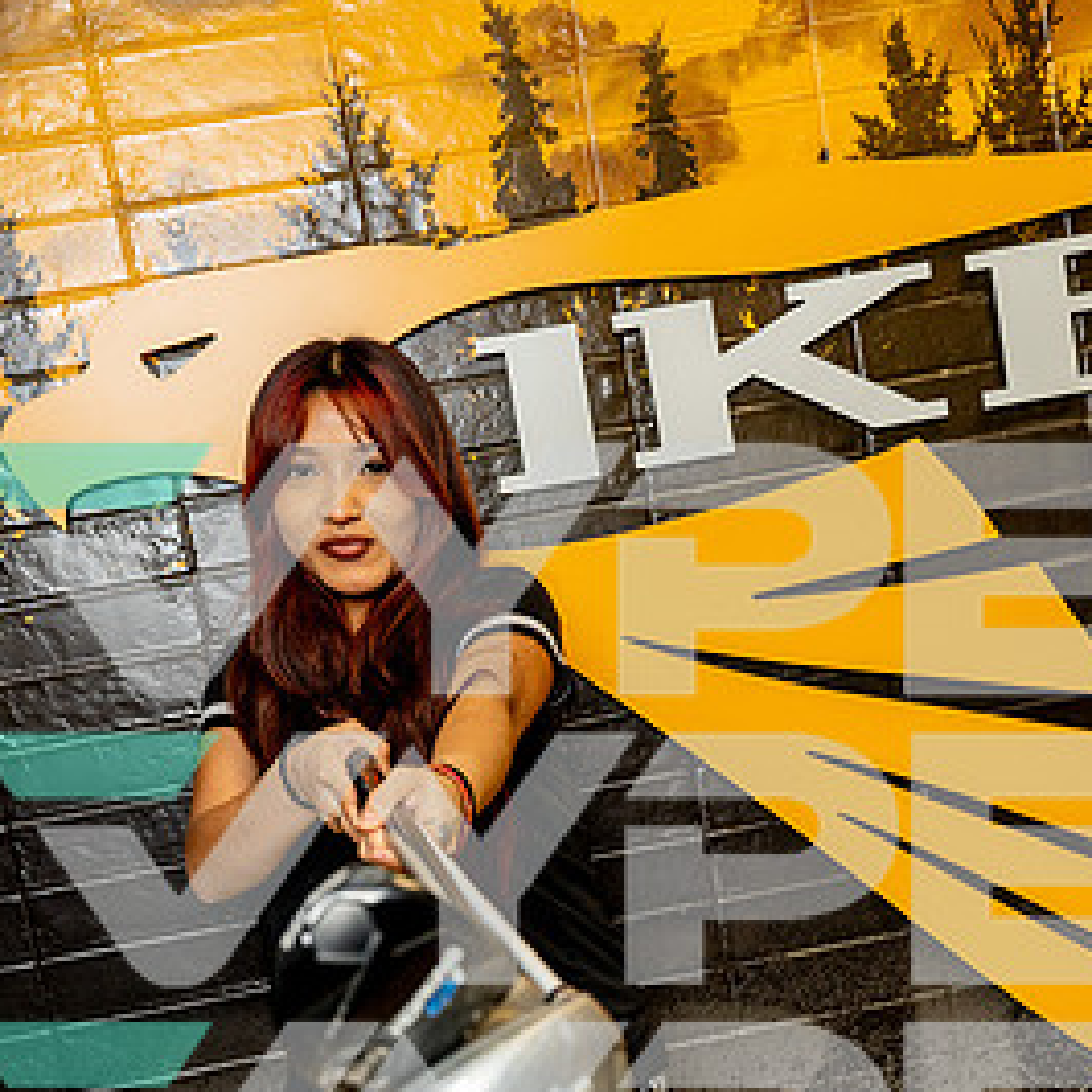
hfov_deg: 29.1
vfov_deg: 28.5
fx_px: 2106
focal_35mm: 59
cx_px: 579
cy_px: 862
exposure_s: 1/200
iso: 640
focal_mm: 41
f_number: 5.6
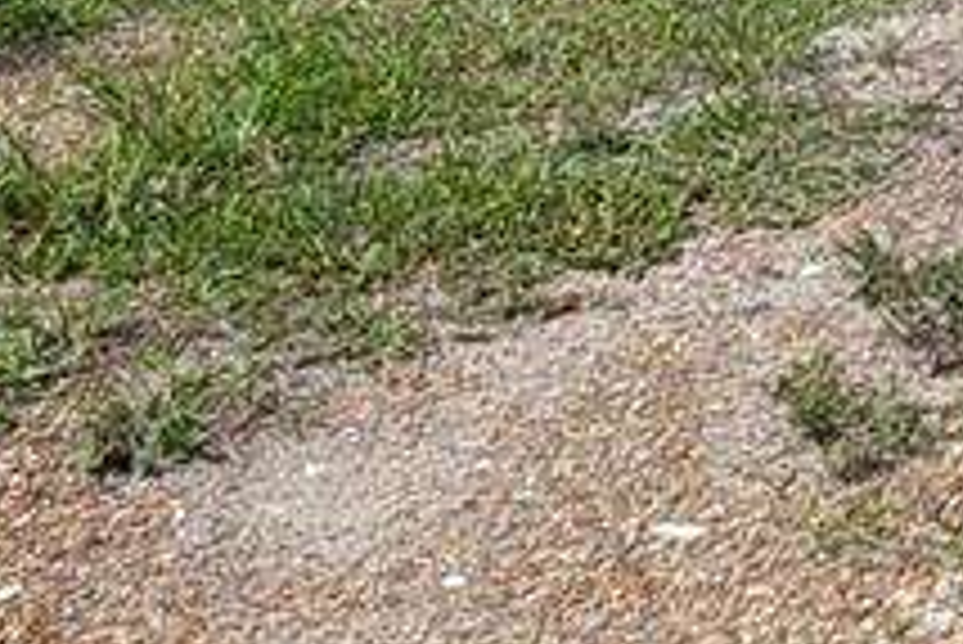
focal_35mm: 186
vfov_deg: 6.8
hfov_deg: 9.5
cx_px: 2516
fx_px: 4979
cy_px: -1180
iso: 24
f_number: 1.68
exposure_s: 1/1792
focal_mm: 6.9
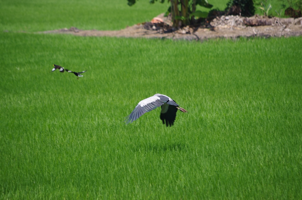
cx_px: 151
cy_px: 100
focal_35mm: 300
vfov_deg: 4.6
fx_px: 2511
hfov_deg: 6.9
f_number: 5.6
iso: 100
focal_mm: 200
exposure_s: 1/320
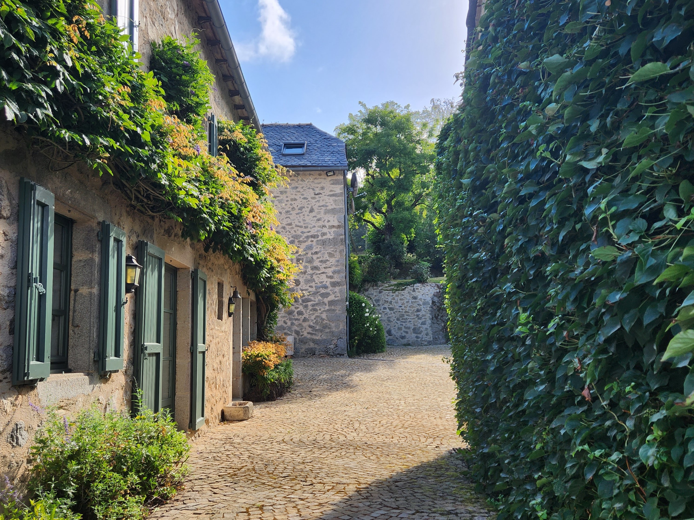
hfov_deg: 73.9
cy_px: 260
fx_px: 461
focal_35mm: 23
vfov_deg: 58.9
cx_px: 347
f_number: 1.8
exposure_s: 1/652
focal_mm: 5.4
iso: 20
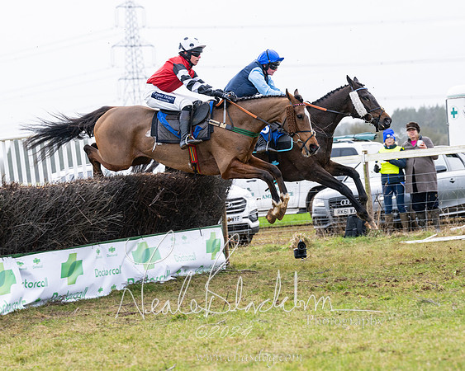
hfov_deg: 13.2
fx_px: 2012
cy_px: 170
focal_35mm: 146
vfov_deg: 10.6
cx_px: 193
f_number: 4
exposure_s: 1/1000
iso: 400
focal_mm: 105
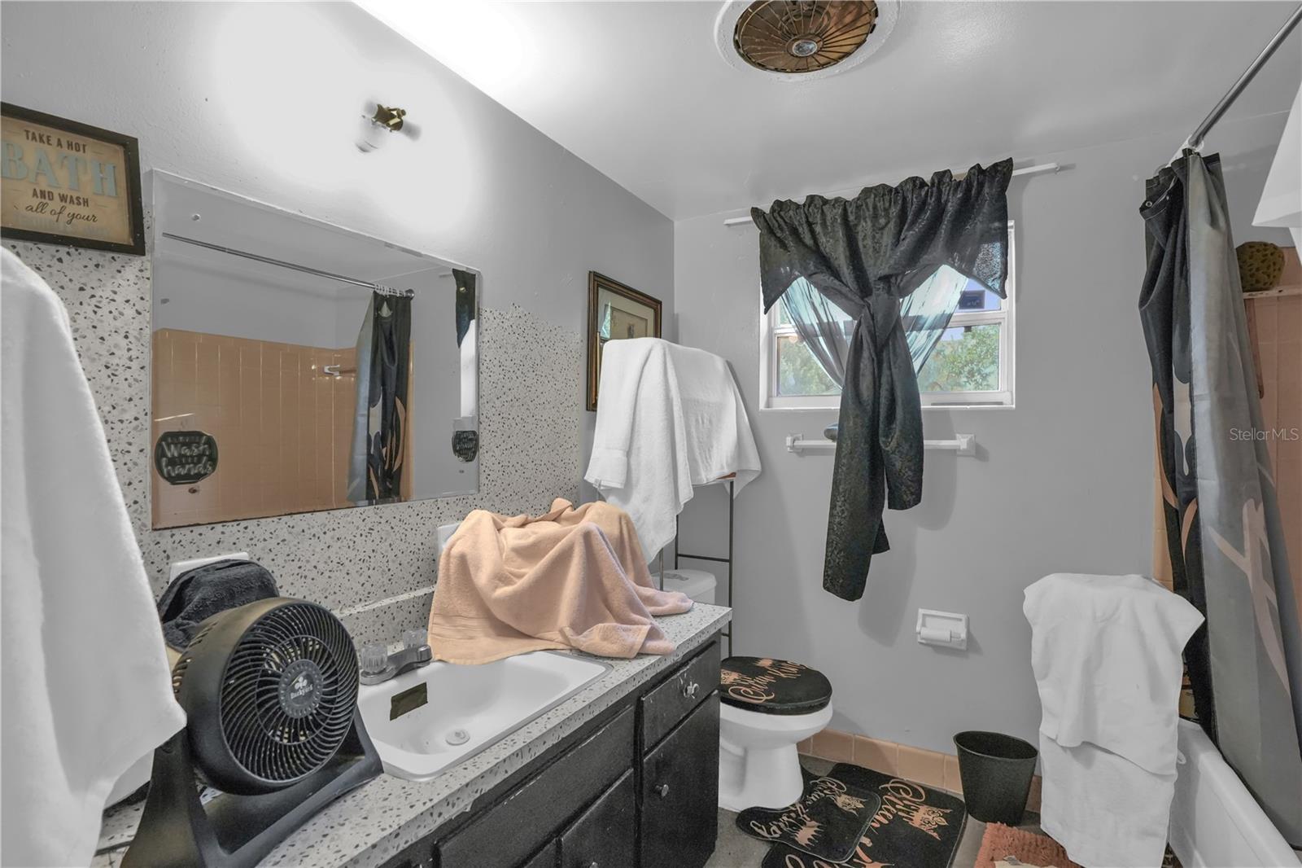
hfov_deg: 96.7
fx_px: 579
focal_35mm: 16
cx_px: 651
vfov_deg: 73.7
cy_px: 434
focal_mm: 16
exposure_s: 1/125
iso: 8000
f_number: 8
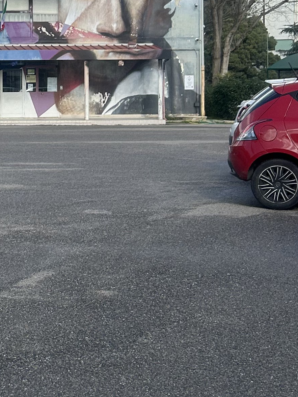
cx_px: -64
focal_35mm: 89
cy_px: 106
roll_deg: -0.6
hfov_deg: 15.9
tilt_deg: -1.6
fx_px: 1022
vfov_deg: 21.8
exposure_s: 1/5319
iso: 50
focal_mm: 5.7
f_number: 1.5
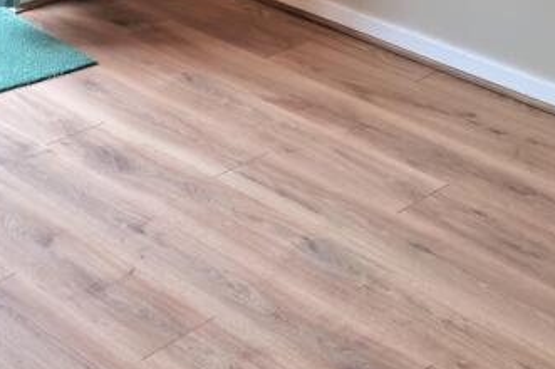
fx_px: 1340
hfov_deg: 22.4
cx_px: -20
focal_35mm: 87
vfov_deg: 14.5
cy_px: -203
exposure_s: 1/50
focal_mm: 5.9
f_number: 2
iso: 50
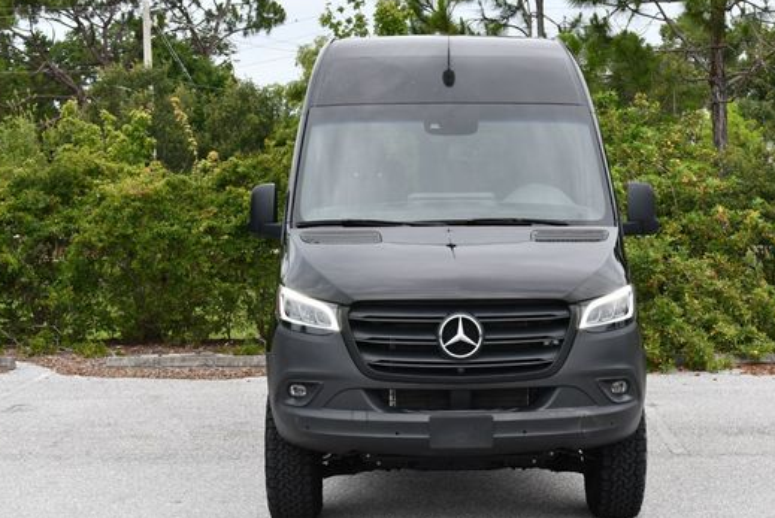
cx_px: 455
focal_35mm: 69
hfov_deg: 29.2
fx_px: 1487
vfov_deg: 19.8
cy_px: 272
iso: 320
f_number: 5.6
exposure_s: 1/250
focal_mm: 28
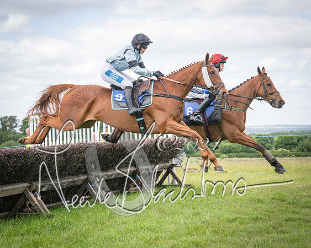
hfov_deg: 23.0
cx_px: 149
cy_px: 124
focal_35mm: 83
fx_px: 766
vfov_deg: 18.4
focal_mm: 70
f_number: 4
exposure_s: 1/1600
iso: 400
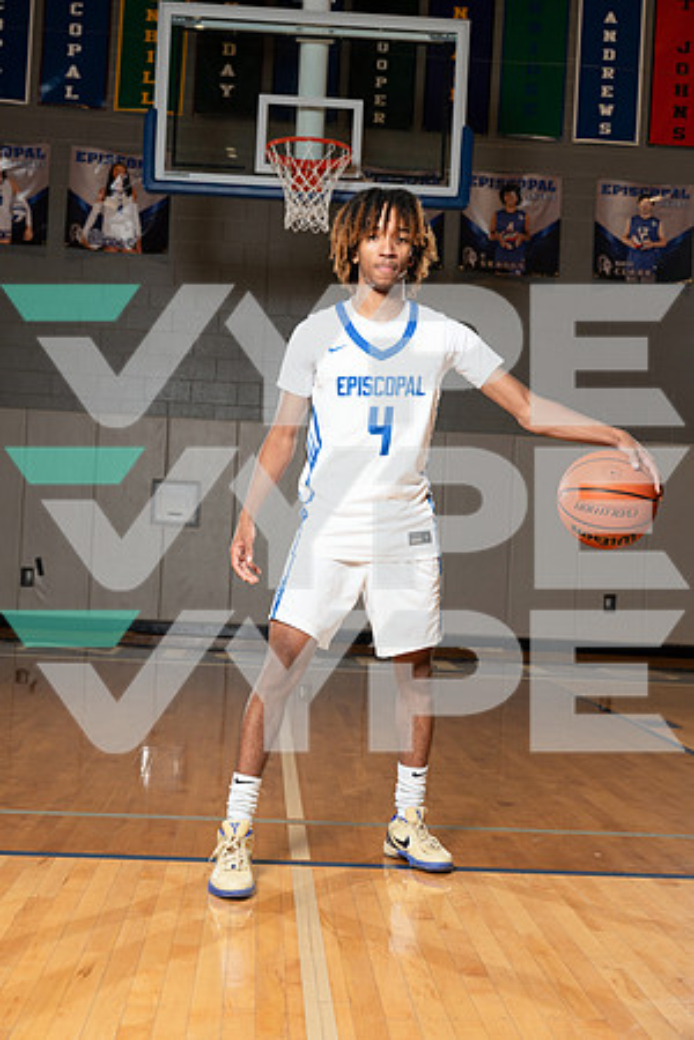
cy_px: 520
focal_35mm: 47
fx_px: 1359
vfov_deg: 41.9
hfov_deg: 28.6
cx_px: 347
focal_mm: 47
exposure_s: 1/250
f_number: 5.6
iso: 400
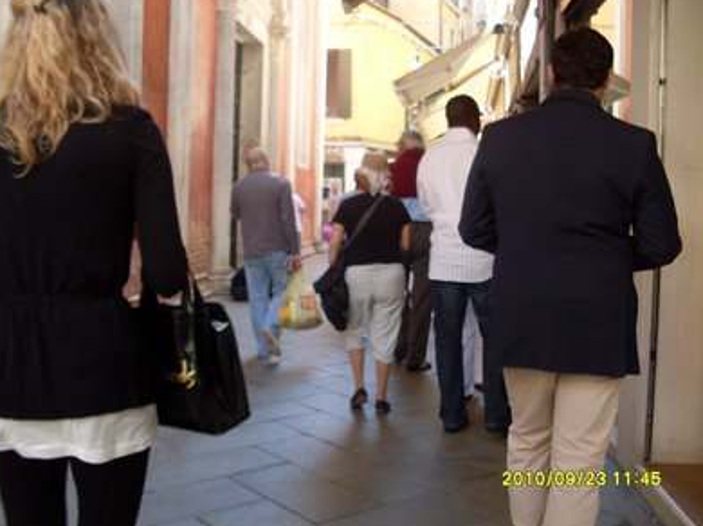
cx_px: 344
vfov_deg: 36.8
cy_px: 261
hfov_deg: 47.9
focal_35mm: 39
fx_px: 792
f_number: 2.8
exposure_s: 1/90
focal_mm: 6.3
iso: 80
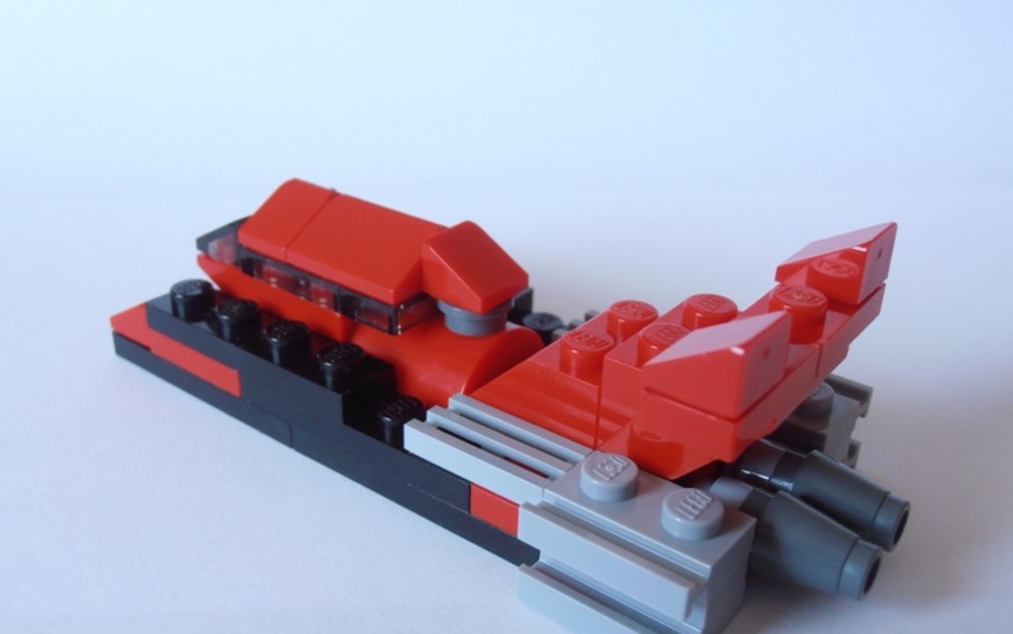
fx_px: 1105
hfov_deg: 49.3
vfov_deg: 32.0
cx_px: 503
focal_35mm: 40
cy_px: 350
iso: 125
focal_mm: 6.61
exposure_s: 1/25
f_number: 3.9
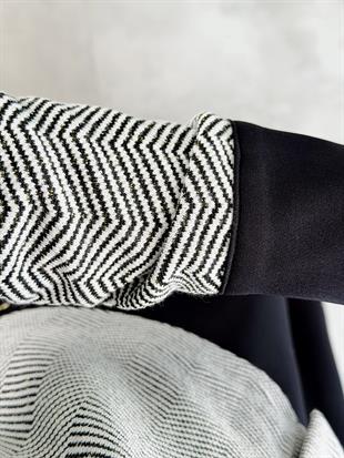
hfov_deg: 30.3
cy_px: 229
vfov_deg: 39.6
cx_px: 172
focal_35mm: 48
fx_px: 636
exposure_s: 1/98
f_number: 1.78
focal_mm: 6.76
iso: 64
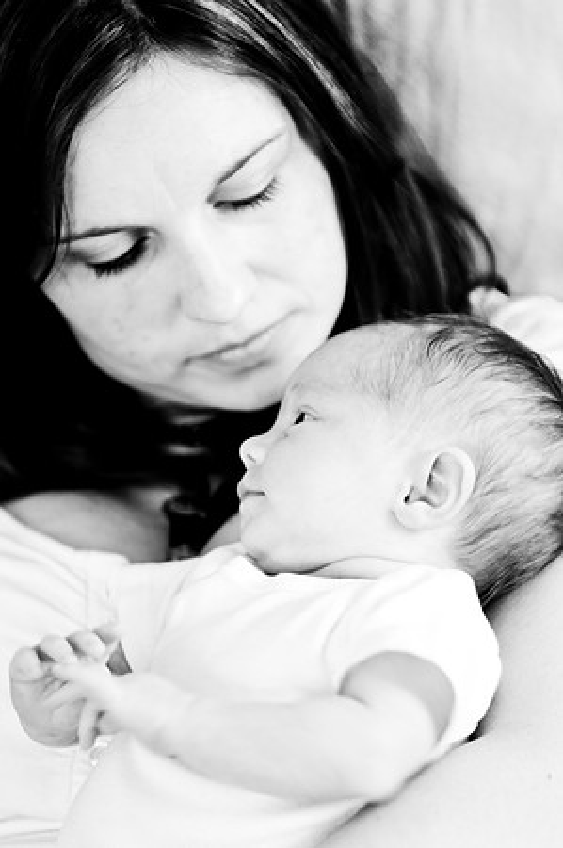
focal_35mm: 105
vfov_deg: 19.5
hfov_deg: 13.0
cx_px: 282
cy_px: 424
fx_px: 2469
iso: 200
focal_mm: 70
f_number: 2.8
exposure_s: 1/25
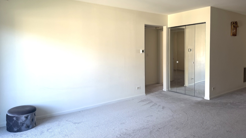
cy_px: 60
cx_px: 123
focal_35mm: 27
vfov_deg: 42.8
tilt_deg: -2.9
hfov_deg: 69.9
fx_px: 176
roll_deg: +1.2
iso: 125
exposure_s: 1/121
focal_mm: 6.76
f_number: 1.78
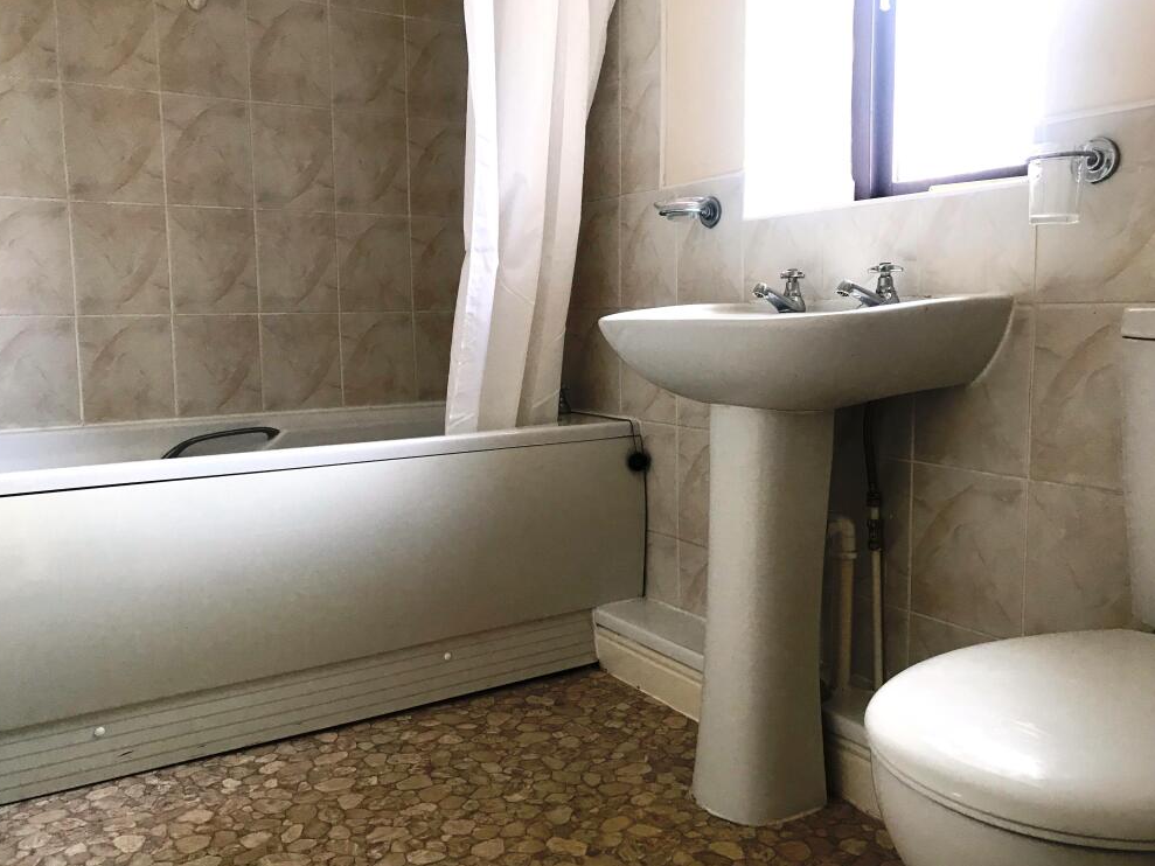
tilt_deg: -5.8
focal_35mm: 29
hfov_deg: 61.6
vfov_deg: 48.2
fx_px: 968
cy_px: 426
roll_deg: +0.1
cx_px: 562
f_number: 1.8
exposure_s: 1/33
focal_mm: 3.99
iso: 32
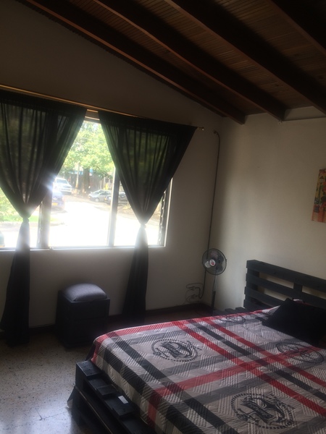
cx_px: 163
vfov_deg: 61.7
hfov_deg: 48.2
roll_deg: -4.8
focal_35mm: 29
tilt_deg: -4.6
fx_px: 364
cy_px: 217
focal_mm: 4.15
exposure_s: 1/60
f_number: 2.2
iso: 40
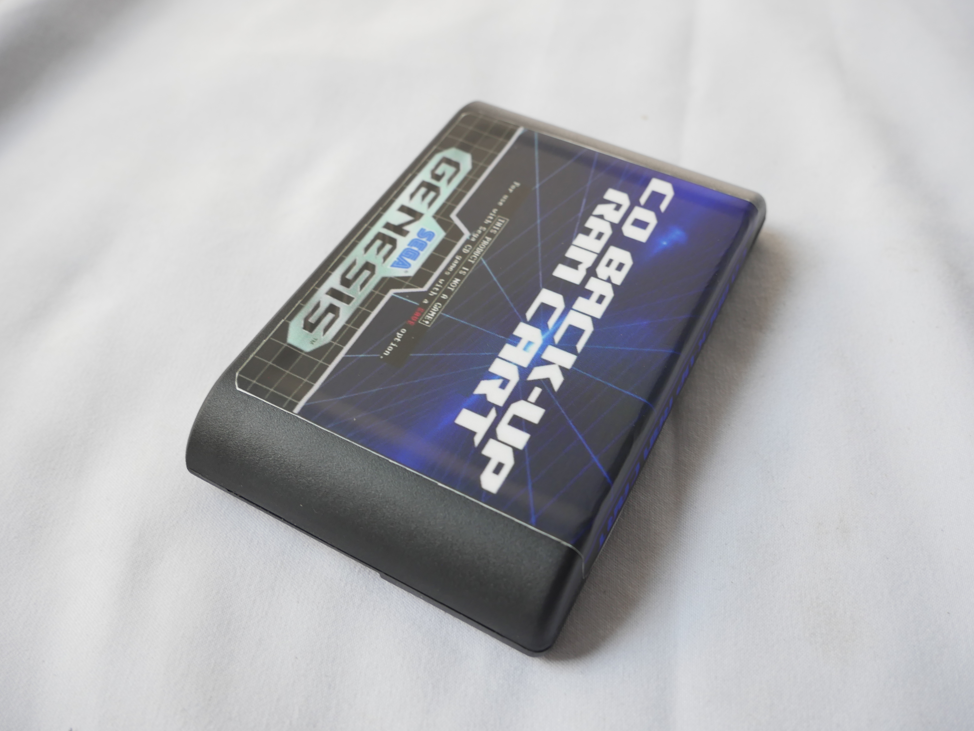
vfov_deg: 46.8
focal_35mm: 30
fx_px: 844
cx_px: 487
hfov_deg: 60.0
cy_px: 366
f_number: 5
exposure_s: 1/50
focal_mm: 15
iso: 200
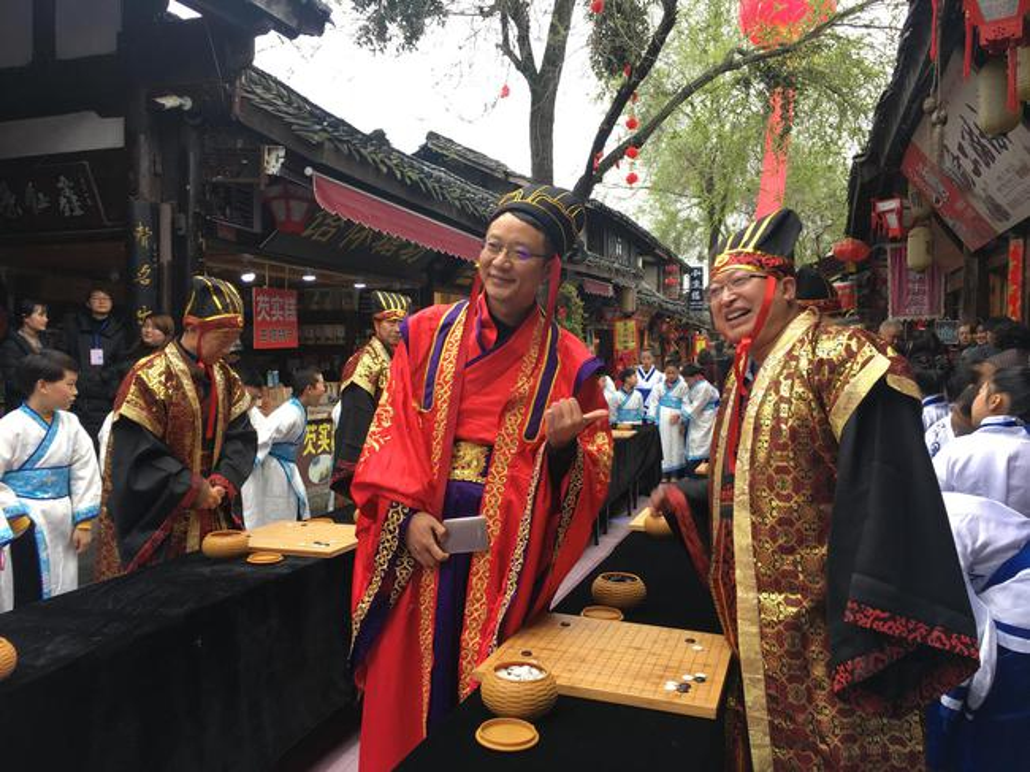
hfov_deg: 61.7
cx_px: 515
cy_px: 386
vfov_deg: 48.2
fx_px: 863
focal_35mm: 29
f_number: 2.2
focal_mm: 4.15
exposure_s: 1/100
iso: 32
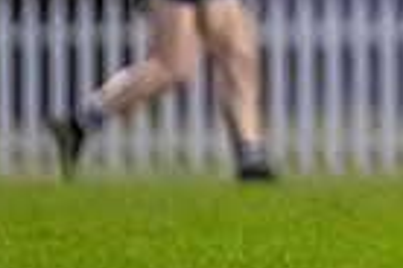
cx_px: 1222
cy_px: -68
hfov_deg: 0.7
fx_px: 32450
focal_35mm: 2899
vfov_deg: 0.5
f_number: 2.8
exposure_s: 1/1250
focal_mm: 300
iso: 8000
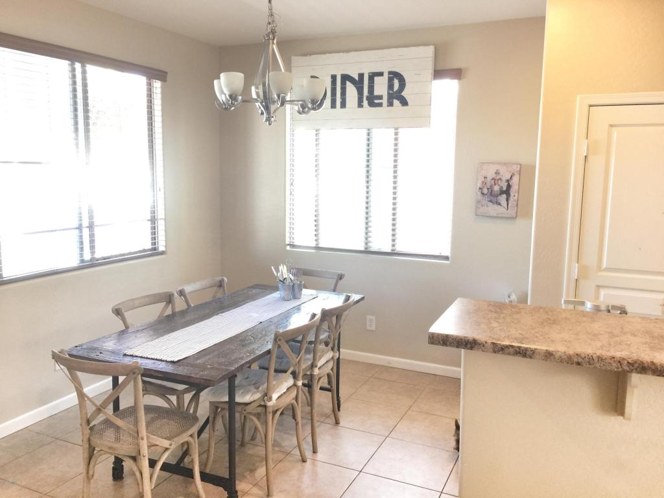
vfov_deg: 48.2
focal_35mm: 29
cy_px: 249
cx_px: 332
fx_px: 556
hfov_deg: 61.7
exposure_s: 1/15
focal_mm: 4.15
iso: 64
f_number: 2.2
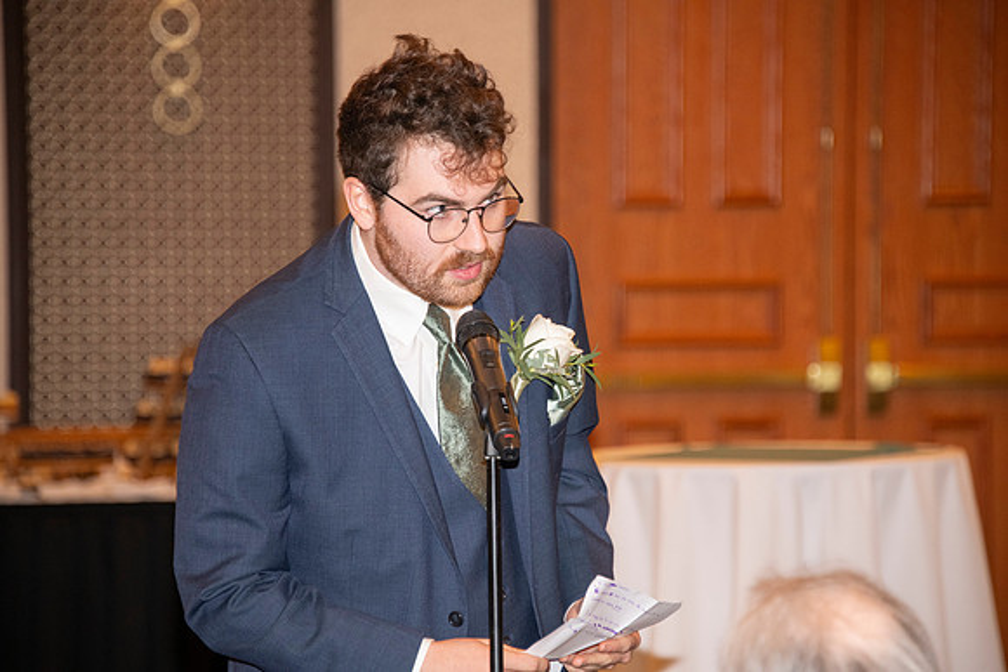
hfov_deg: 9.8
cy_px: 336
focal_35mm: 210
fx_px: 5881
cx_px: 504
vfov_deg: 6.5
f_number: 5.6
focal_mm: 210
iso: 2000
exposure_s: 1/60
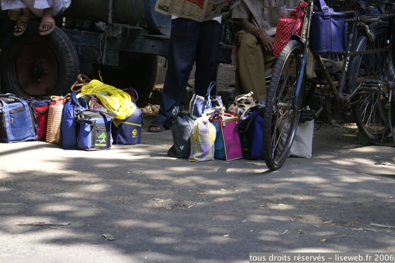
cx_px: 198
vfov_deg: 13.0
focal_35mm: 105
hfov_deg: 19.5
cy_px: 132
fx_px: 1151
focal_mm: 70
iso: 100
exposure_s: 1/60
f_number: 5.6
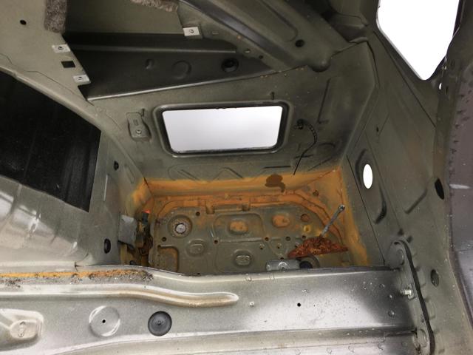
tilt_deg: -38.5
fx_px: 396
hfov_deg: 61.7
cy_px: 178
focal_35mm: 29
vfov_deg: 48.2
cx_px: 236
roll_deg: +3.3
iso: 32
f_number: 2.2
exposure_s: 1/50
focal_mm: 4.15
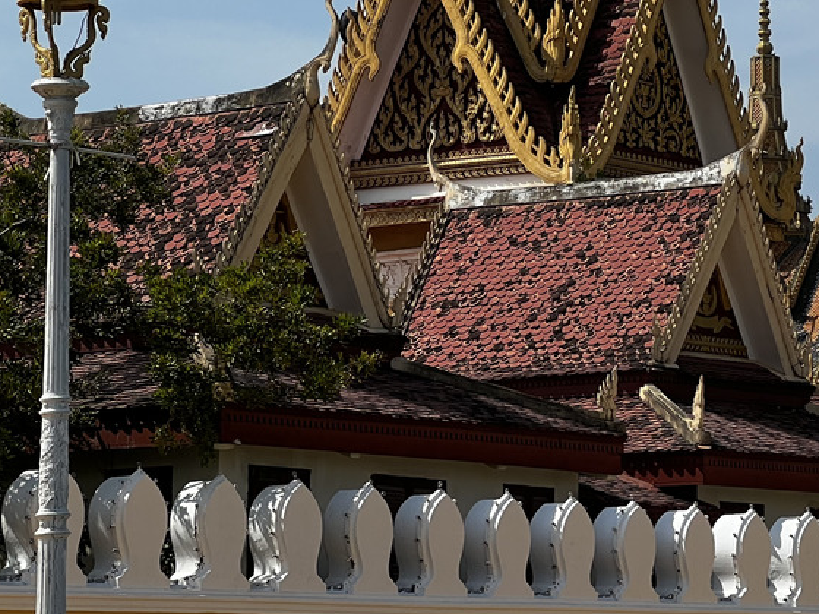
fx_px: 3904
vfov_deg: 9.0
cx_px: 744
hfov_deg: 11.9
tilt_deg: +7.3
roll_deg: +0.5
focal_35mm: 165
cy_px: 249
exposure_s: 1/1193
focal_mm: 9
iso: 32
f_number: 2.8
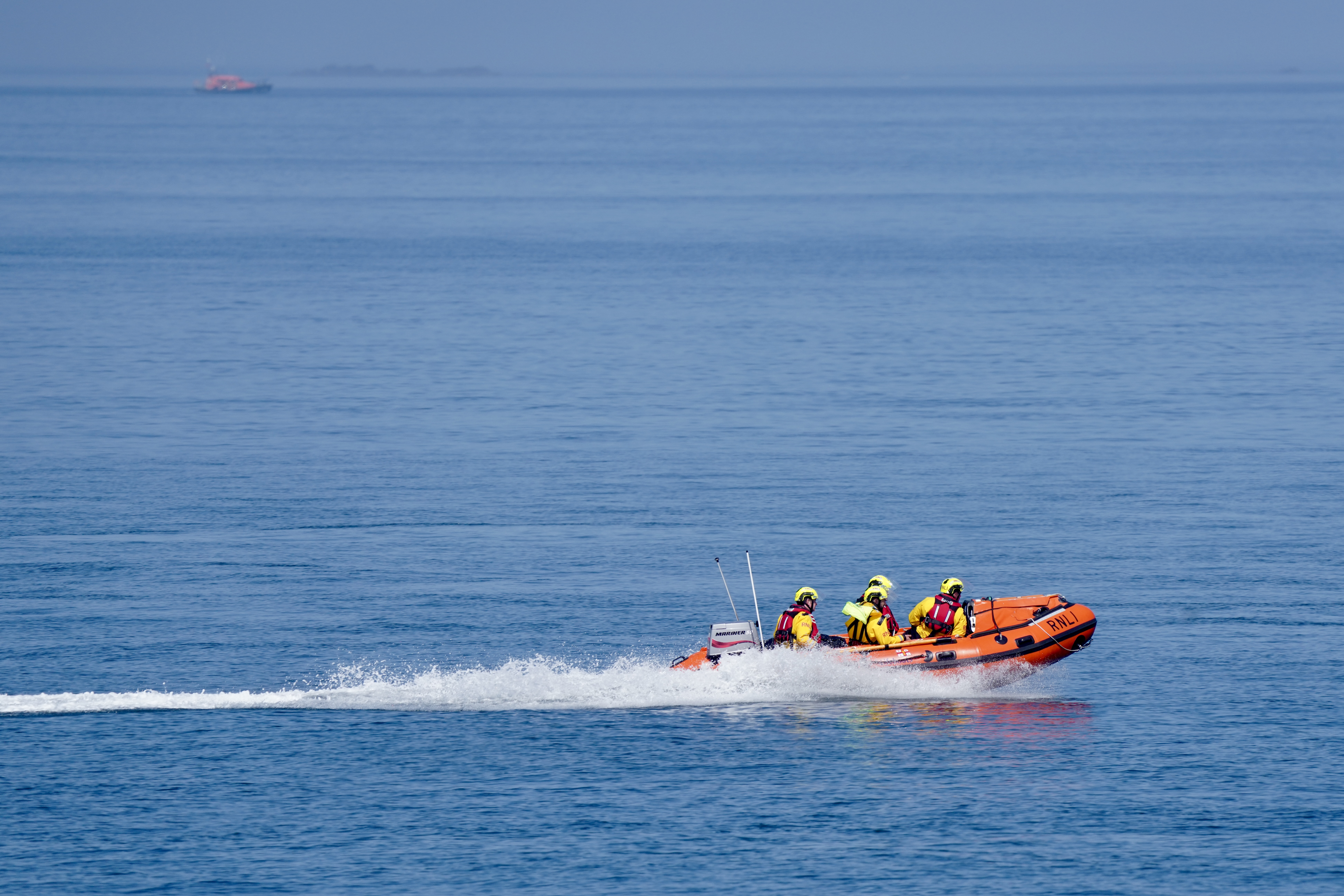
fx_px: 22398
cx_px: 672
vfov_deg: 2.3
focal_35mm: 600
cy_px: 448
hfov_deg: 3.4
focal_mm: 600
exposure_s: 1/1000
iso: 250
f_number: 8
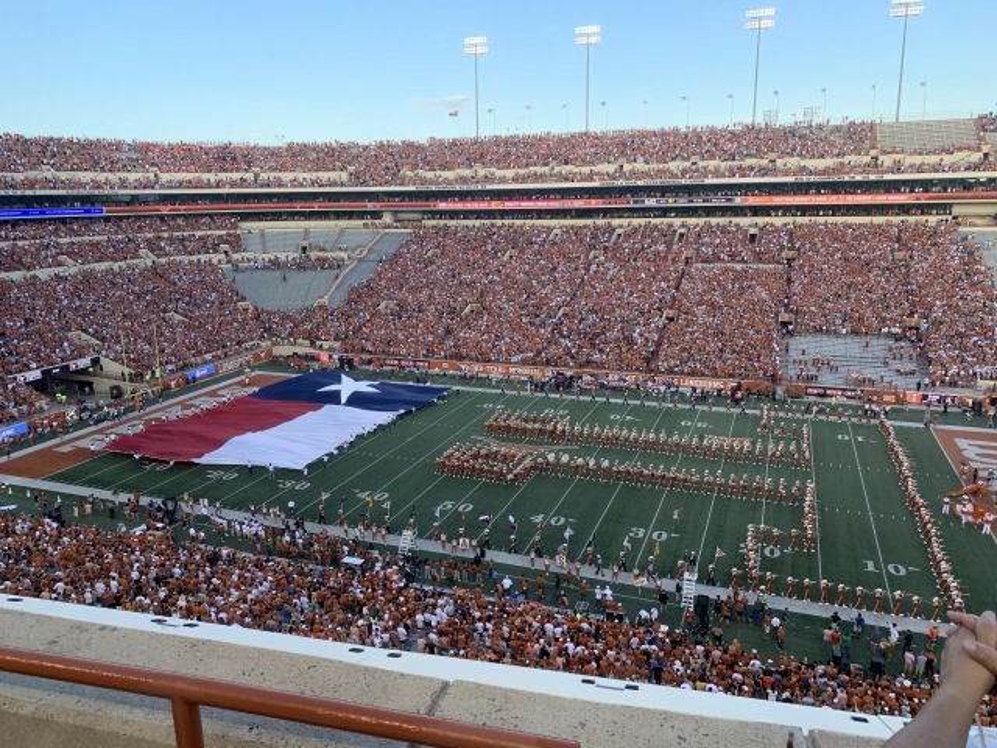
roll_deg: +1.7
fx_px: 749
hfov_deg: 67.3
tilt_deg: -12.2
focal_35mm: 26
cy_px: 374
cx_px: 498
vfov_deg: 53.1
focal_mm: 4.25
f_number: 1.8
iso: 25
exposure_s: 1/442
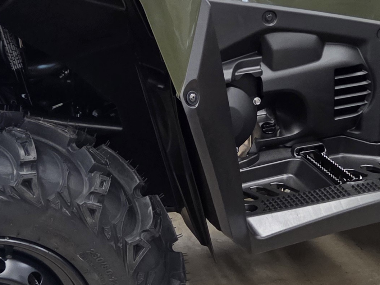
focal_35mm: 87
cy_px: 154
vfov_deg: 17.0
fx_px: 955
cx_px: 231
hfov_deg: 22.5
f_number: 1.8
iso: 400
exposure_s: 1/120
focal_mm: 5.4
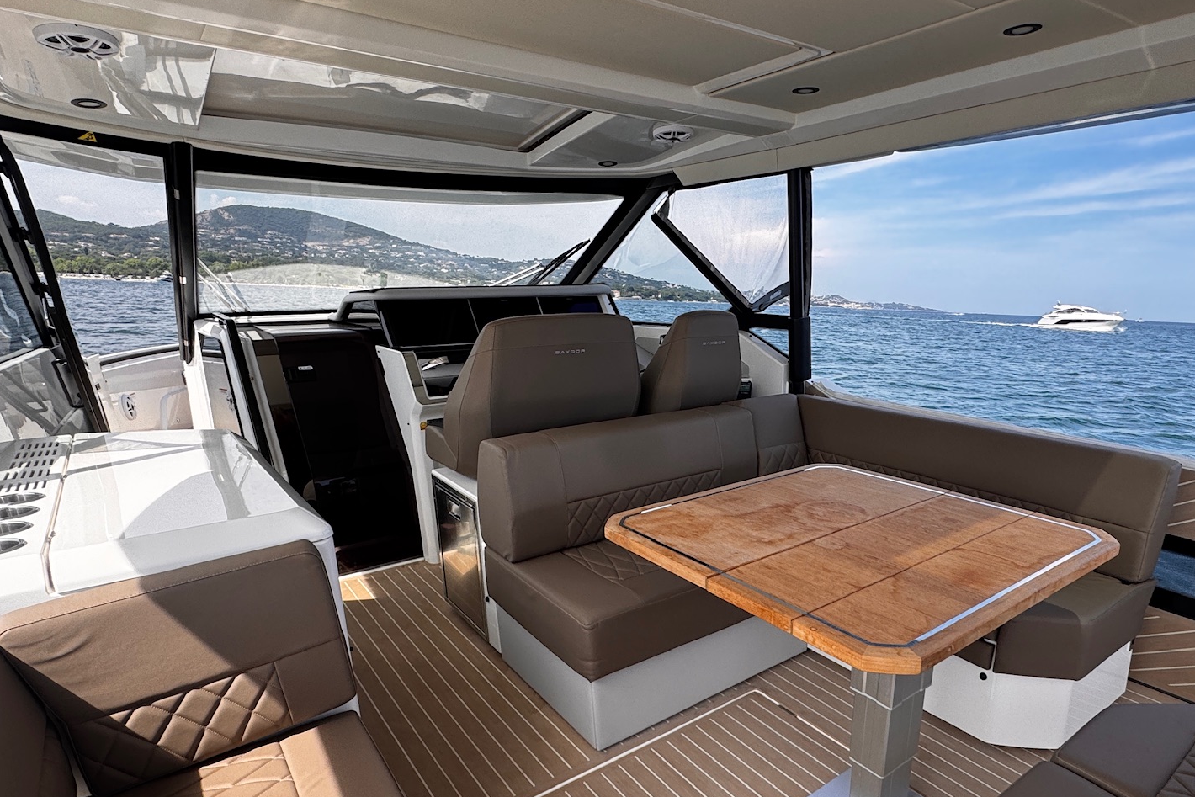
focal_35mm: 21
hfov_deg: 80.8
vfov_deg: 58.6
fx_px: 697
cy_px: 506
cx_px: 672
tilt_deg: -14.7
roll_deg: -3.0
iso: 40
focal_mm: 2.22
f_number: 2.2
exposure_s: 1/625
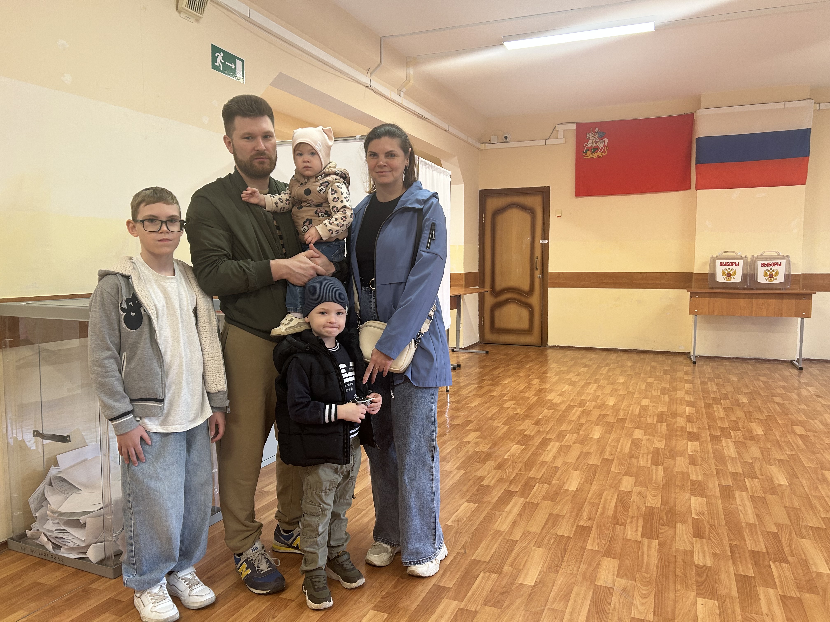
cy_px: 311
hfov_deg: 67.3
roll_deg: +0.3
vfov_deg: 53.1
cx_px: 415
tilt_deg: -6.1
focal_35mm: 26
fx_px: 623
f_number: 1.5
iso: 100
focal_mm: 5.7
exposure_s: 1/50
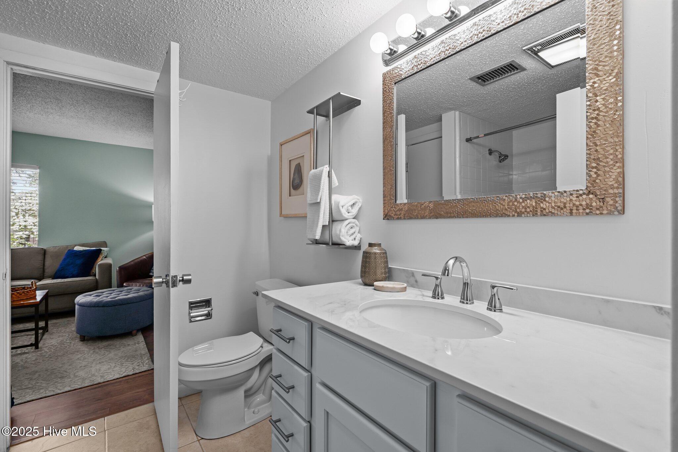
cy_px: 226
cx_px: 339
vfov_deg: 73.7
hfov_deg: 96.7
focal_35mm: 16
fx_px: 301
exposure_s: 1/4
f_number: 8
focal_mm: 16
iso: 400
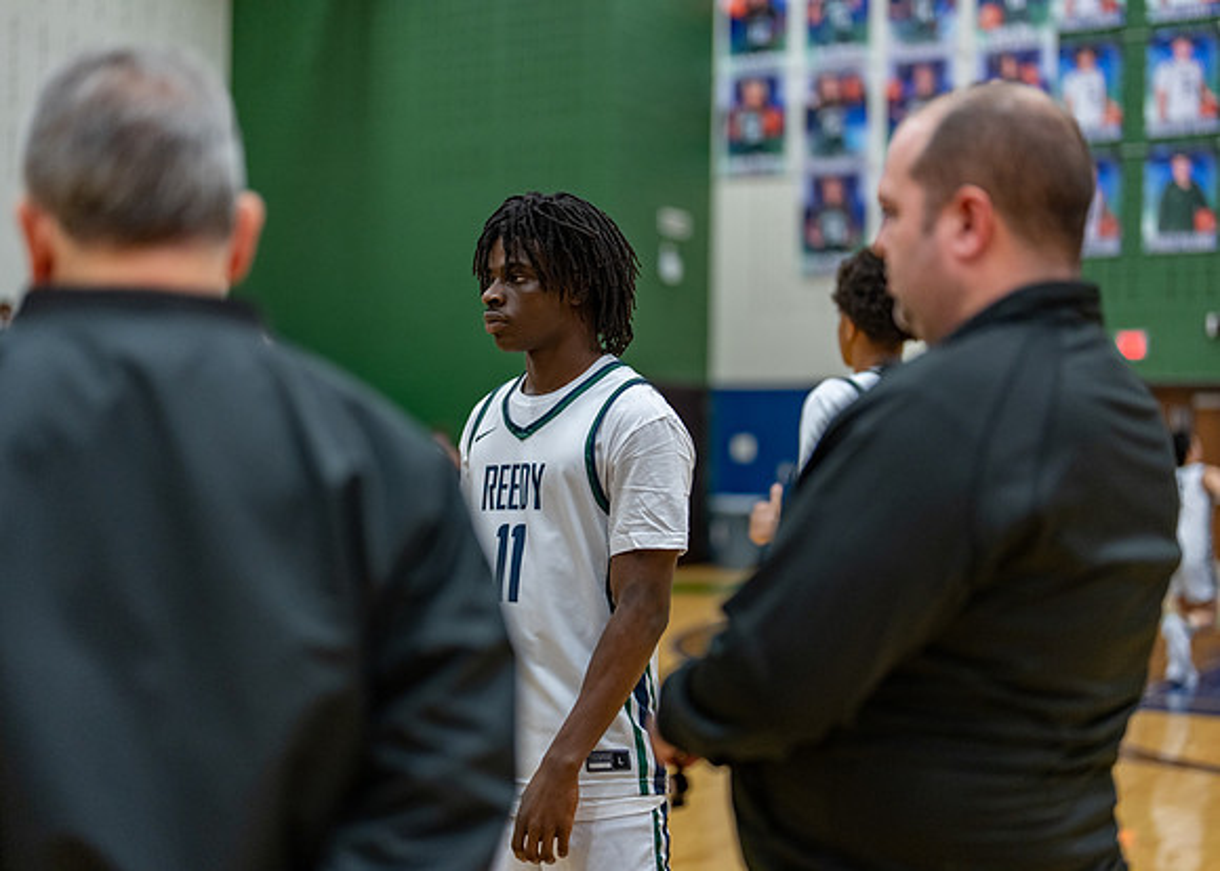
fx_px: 1815
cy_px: 436
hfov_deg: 37.2
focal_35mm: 52
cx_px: 610
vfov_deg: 27.0
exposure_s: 1/1000
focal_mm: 50
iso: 1000
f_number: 1.2
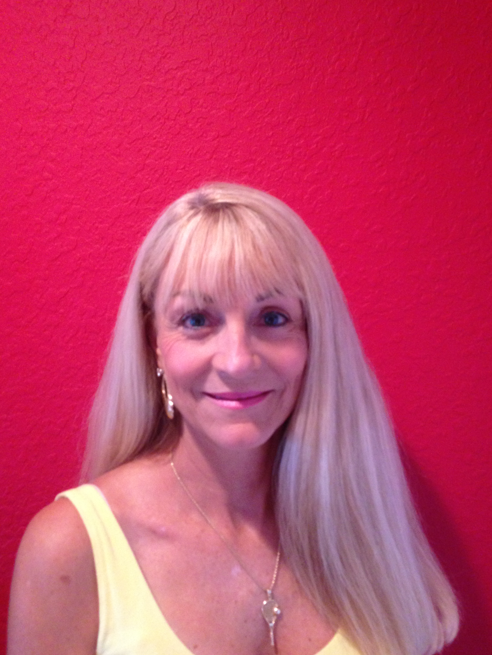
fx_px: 644
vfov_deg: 54.0
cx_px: 246
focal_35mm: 34
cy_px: 325
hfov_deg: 41.8
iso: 320
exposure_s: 1/20
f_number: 2.4
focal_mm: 4.13
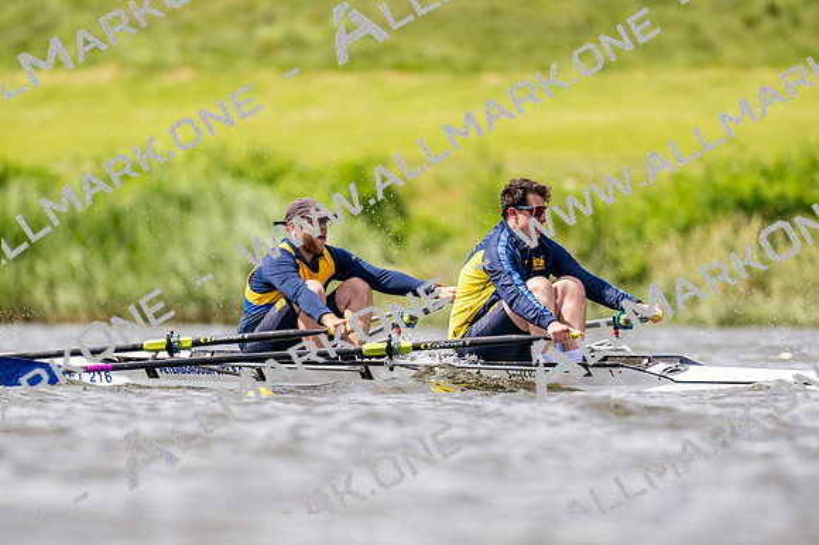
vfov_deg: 1.5
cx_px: 410
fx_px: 20463
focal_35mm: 900
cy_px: 272
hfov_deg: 2.3
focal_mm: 600
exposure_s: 1/2500
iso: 320
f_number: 4
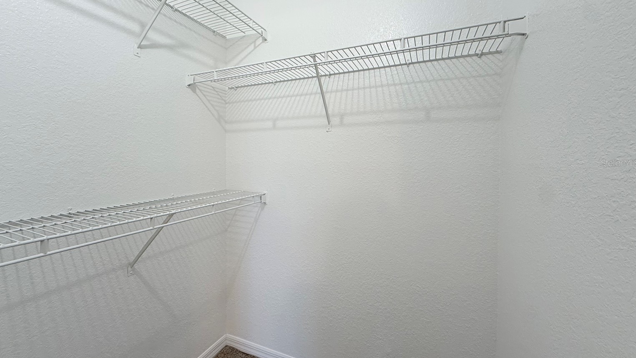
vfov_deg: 67.0
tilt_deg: -0.9
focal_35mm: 16
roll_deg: -0.5
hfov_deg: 99.3
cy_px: 163
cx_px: 307
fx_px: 270
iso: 160
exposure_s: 1/120
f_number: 2.2
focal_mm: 2.22
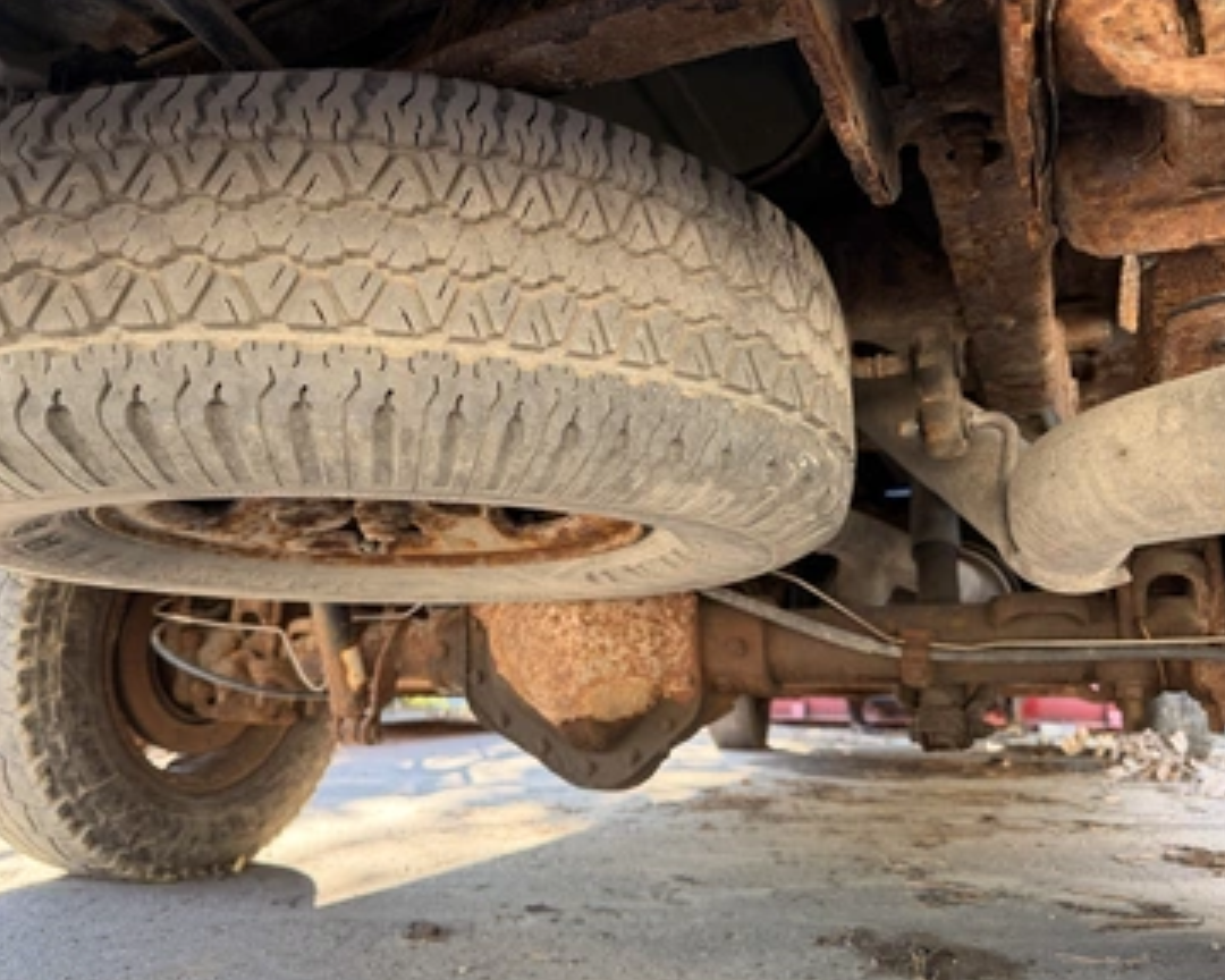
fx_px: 943
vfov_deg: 54.9
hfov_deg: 65.9
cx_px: 558
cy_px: 507
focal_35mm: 26
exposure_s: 1/207
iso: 200
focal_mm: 6.76
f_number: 1.78
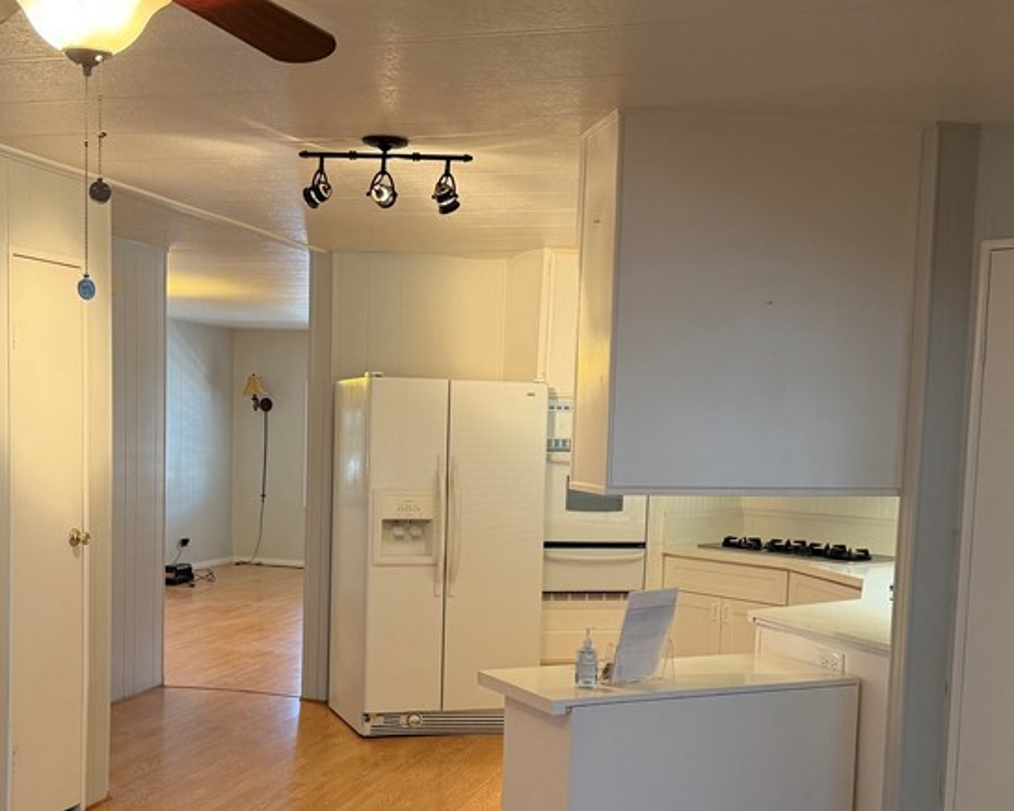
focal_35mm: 44
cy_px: 536
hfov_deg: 41.9
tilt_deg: -6.0
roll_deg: -1.2
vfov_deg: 33.9
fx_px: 1320
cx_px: 430
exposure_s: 1/60
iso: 160
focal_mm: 6.76
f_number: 1.78
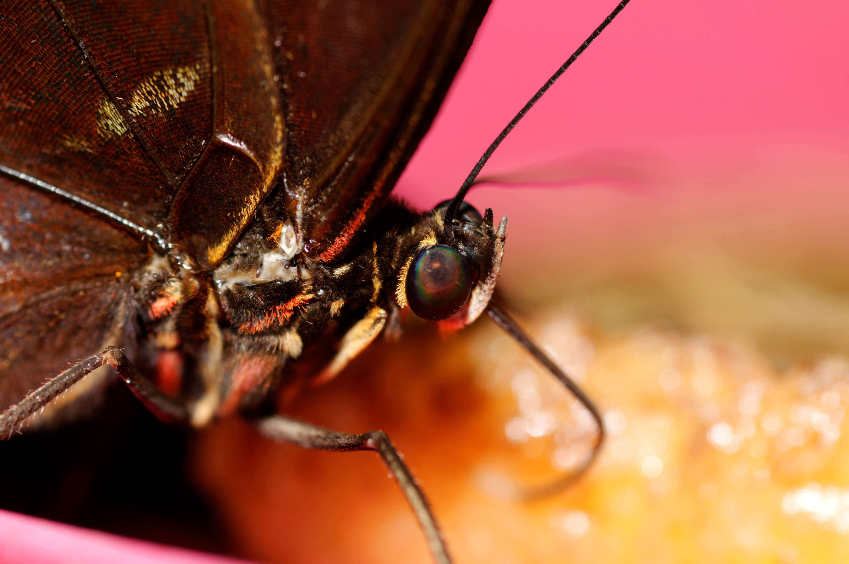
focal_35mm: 158
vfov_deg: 8.7
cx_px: 424
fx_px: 3710
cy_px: 282
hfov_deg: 13.1
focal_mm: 105
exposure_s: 1/250
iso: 200
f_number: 9
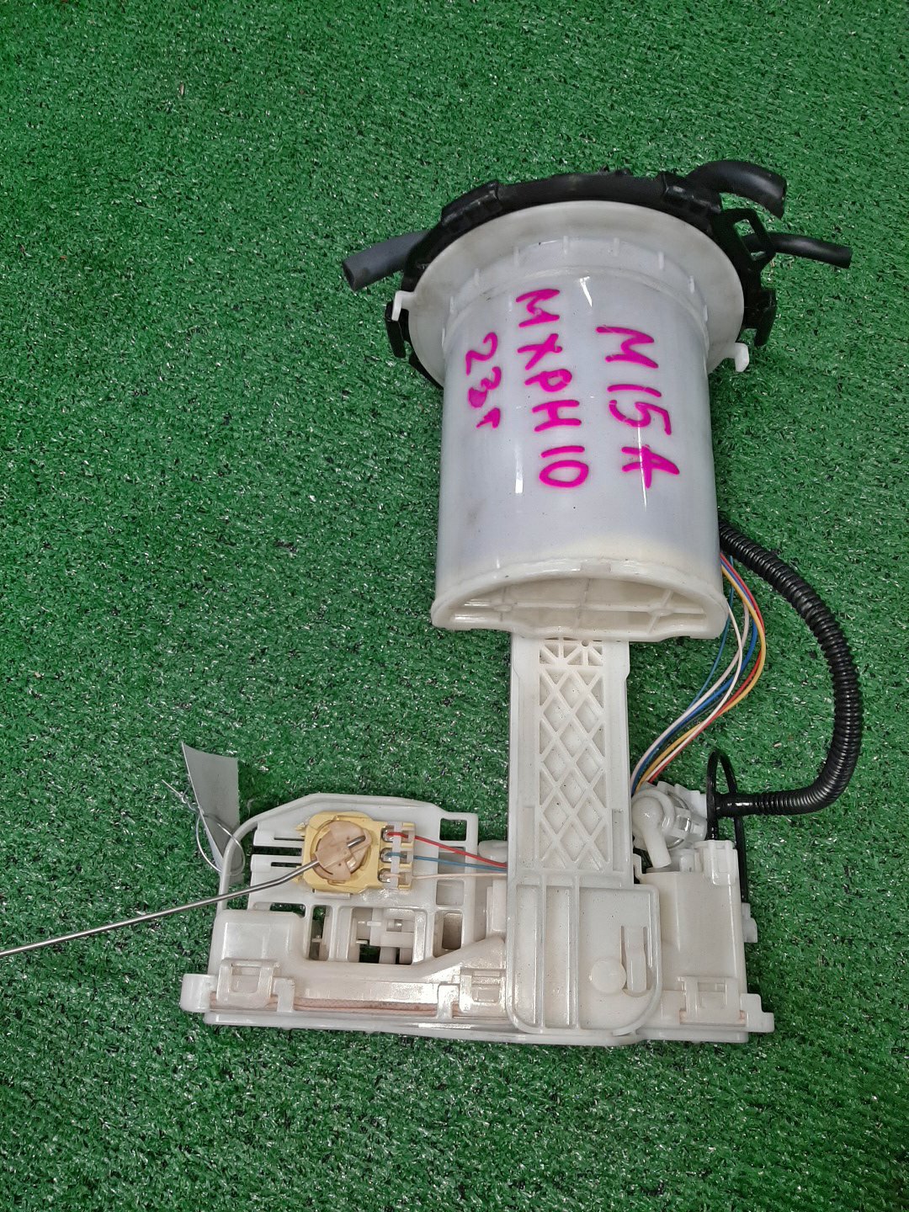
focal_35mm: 26
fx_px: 910
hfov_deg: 53.1
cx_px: 454
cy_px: 606
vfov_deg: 67.3
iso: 98
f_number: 1.7
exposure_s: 1/50
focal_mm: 3.93
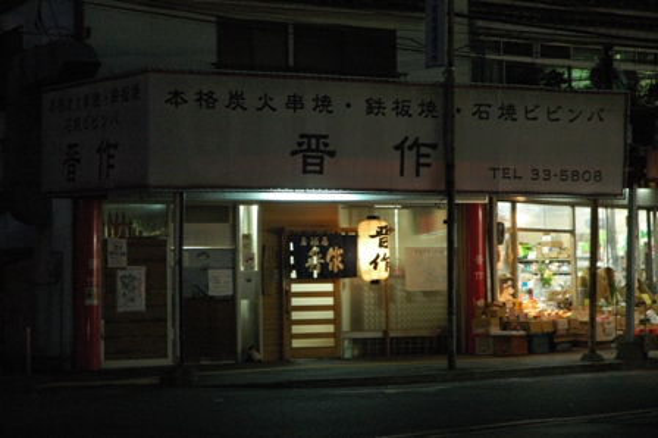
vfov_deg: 14.7
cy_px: 219
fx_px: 1699
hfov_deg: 21.9
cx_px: 329
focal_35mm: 93
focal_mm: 62
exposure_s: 1/20
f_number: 4.5
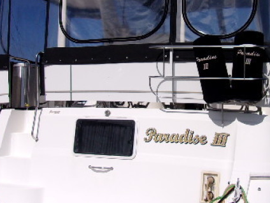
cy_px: 76
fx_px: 398
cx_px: 180
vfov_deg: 28.5
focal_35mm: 51
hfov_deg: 37.1
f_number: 10.4
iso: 80
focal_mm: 4.9
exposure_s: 1/320
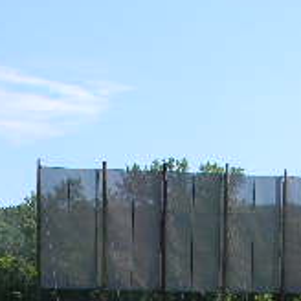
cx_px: 138
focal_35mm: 124
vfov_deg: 13.4
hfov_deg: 14.1
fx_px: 1220
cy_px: 418
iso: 80
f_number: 3.7
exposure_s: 1/631
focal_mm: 6.4
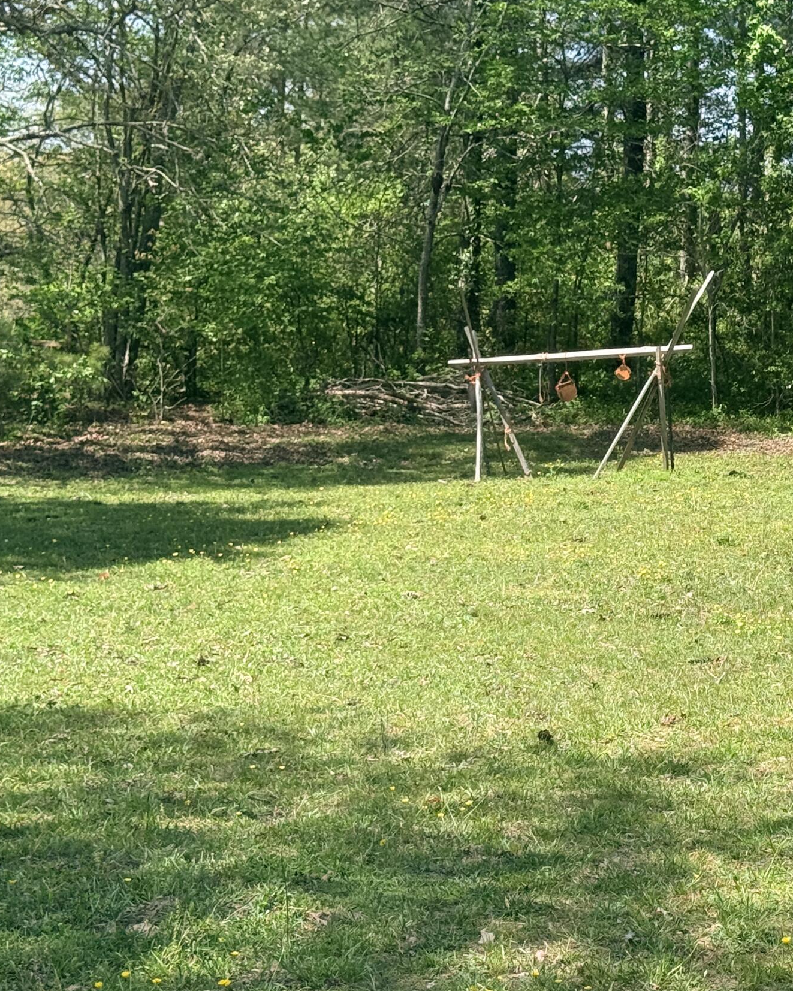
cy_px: 516
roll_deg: -0.3
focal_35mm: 85
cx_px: 673
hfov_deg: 17.9
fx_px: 2494
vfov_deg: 22.5
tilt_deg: -4.5
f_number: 1.78
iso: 64
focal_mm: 6.76
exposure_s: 1/1980
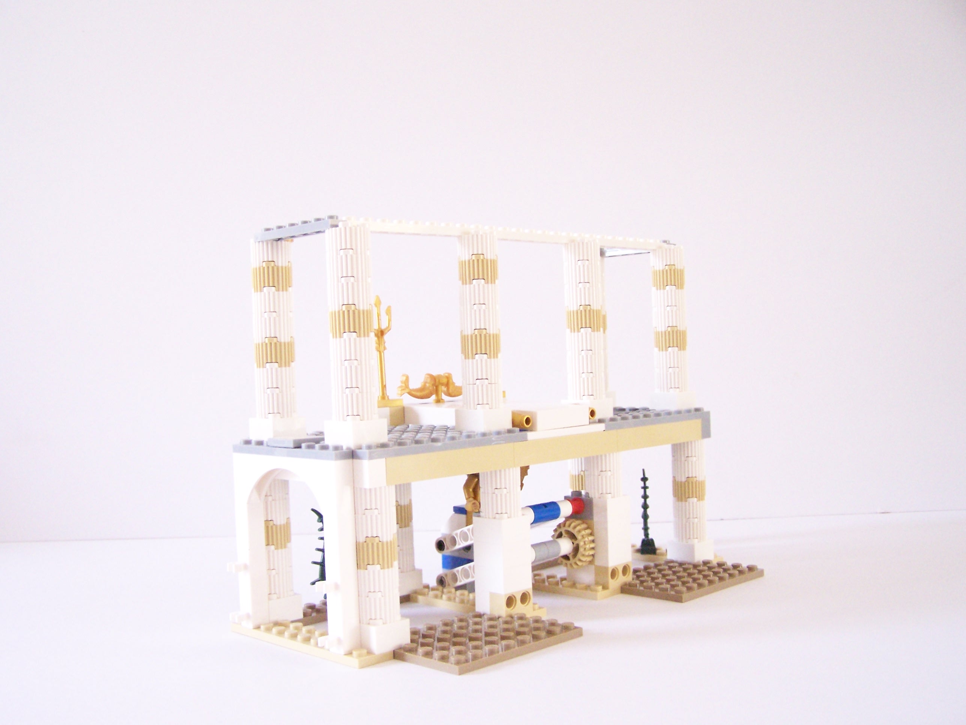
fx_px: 1060
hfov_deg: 49.0
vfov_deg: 37.7
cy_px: 362
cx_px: 483
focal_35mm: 38
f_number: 3.2
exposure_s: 1/10
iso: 400
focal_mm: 6.3
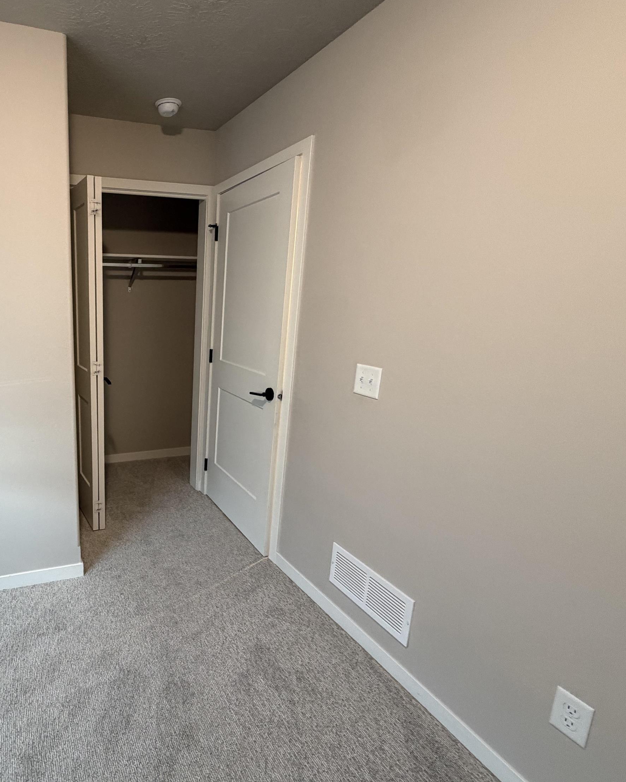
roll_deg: +1.5
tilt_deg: -11.8
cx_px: 135
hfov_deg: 65.2
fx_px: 440
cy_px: 394
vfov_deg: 83.3
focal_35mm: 19
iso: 320
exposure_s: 1/60
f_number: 2.2
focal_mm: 2.22
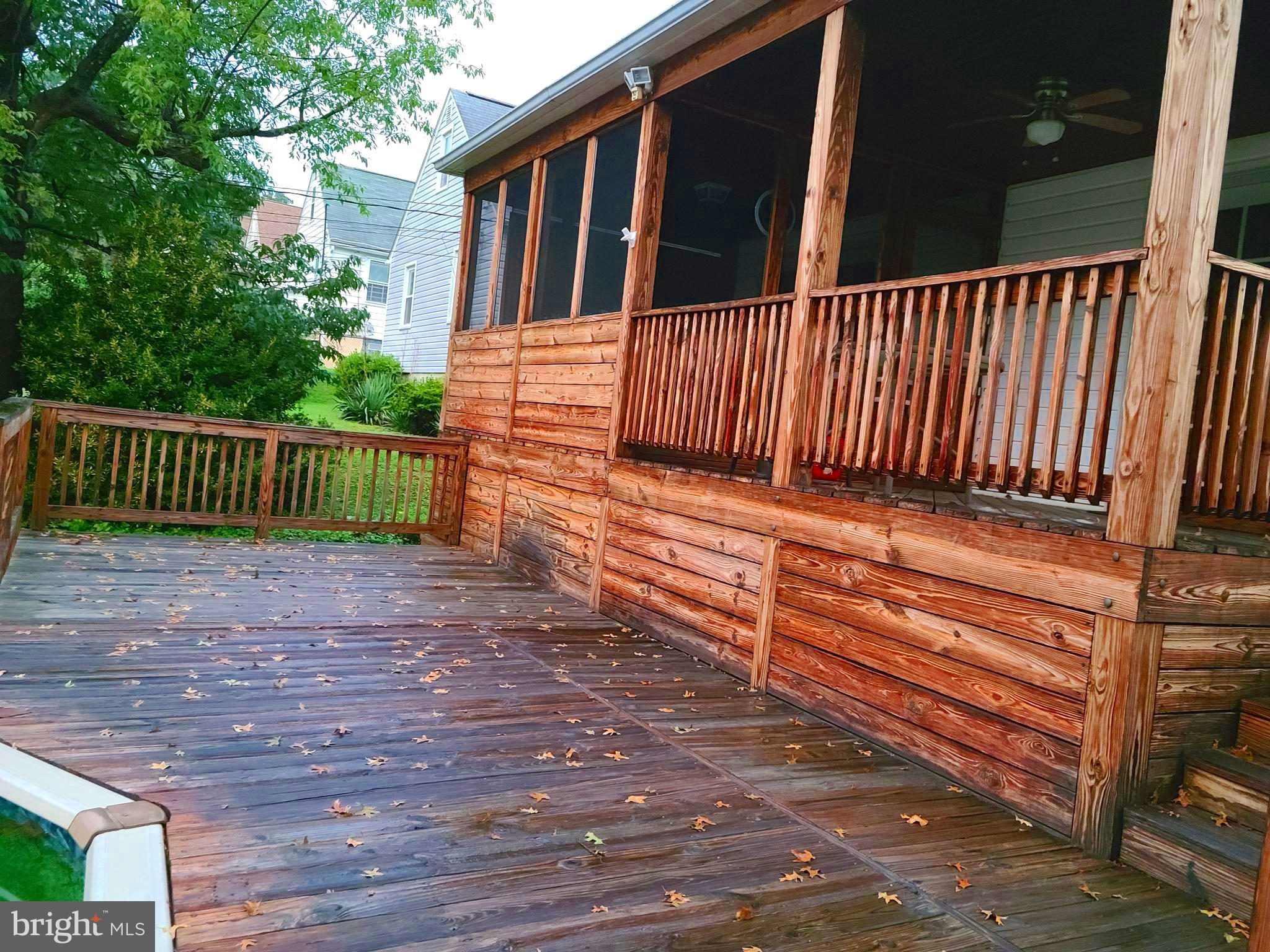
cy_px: 476
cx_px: 635
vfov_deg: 49.7
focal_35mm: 28
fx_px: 1027
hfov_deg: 63.4
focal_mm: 5.9
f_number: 2
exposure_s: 1/40
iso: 640
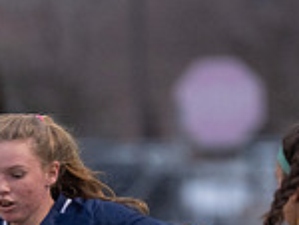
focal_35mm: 1413
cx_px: 11
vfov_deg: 1.1
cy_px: 389
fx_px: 12225
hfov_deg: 1.4
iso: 2000
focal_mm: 280
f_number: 4
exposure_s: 1/1000
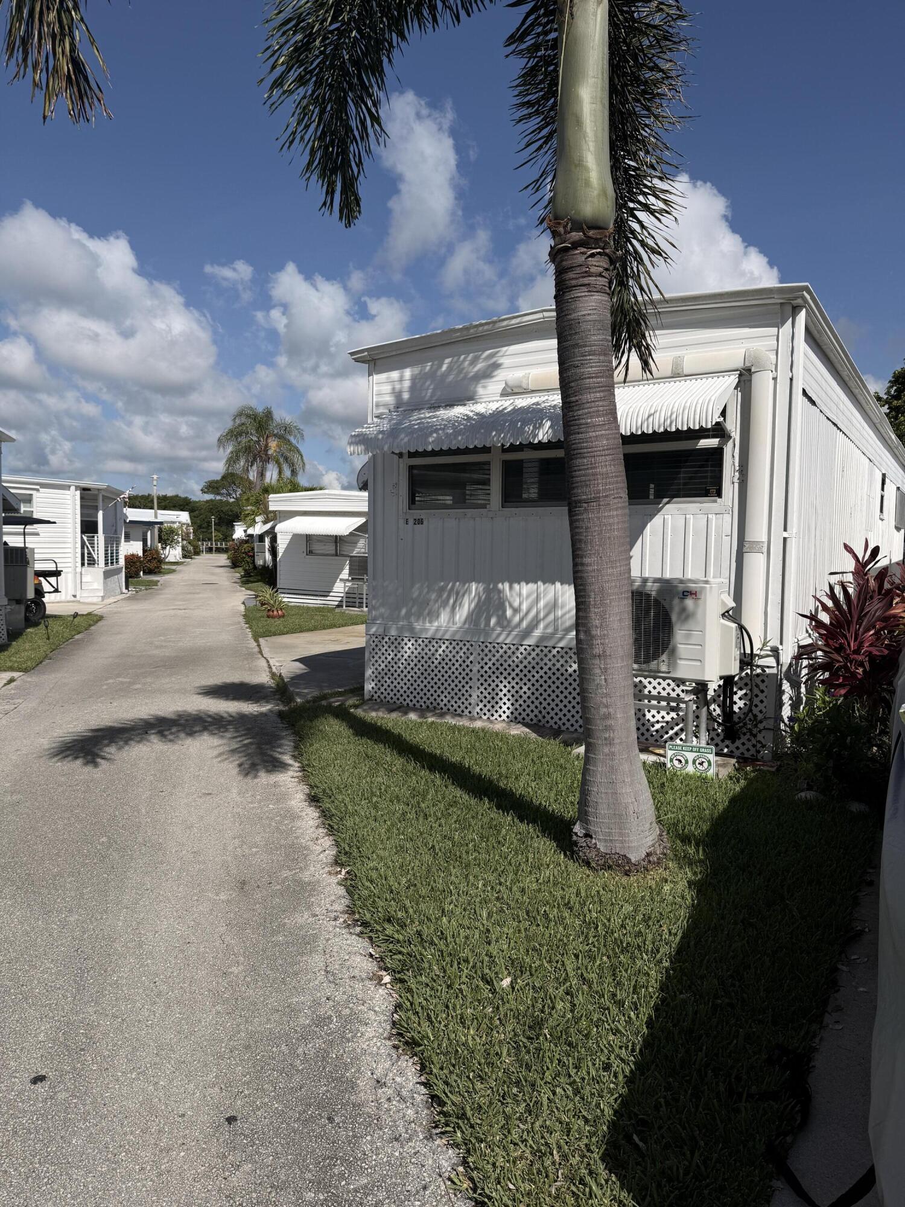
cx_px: 452
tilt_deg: -3.3
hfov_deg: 56.8
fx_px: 837
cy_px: 604
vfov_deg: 71.6
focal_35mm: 24
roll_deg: -1.8
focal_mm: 6.76
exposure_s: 1/9091
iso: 80
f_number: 1.78
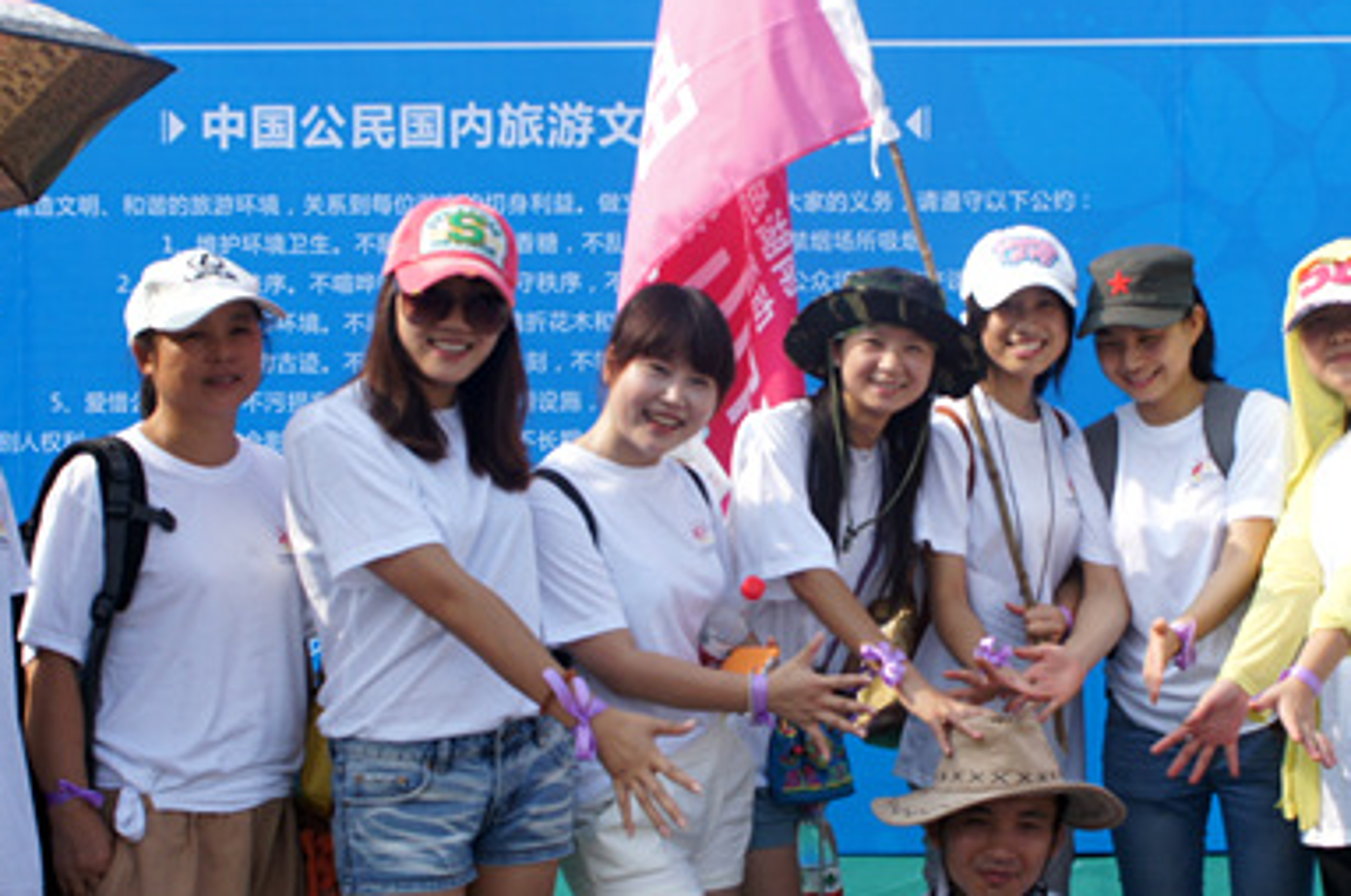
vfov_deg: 19.7
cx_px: 765
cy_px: 409
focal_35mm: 69
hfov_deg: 29.3
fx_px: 2585
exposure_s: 1/320
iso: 200
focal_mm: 22
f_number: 8
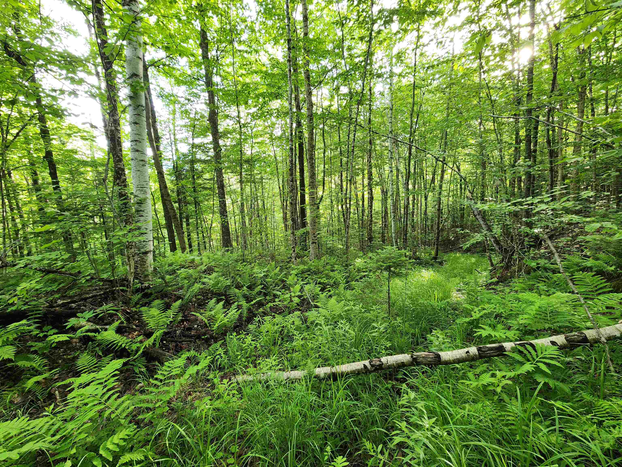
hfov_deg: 106.2
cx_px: 311
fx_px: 234
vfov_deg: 89.9
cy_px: 234
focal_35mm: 13
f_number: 2.2
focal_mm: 2.2
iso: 125
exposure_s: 1/60
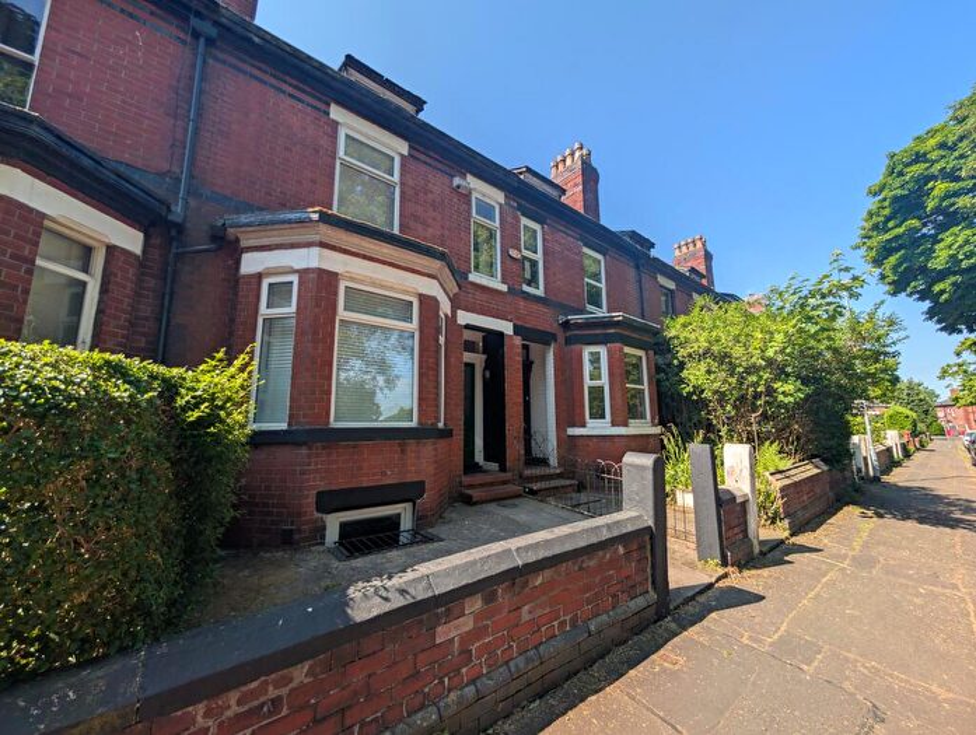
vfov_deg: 94.7
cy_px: 368
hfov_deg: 110.4
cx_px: 488
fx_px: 339
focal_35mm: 12
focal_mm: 2.02
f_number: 1.7
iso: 49
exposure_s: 1/1462
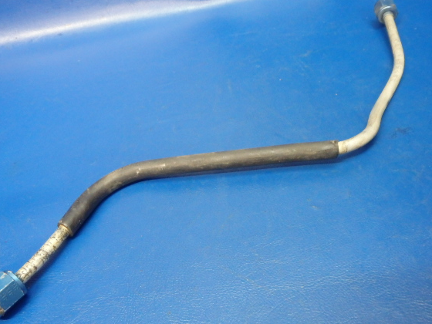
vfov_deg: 44.2
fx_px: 399
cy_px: 167
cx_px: 194
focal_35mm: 32
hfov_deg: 56.7
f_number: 3.9
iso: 800
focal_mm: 5
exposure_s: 1/15
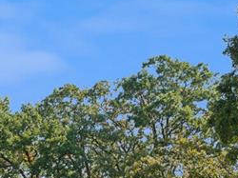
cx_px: 0
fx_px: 433
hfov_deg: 28.8
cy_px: 249
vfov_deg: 20.6
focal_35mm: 63
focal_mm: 16
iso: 200
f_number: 7.1
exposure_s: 1/200
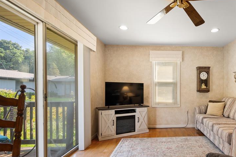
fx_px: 131
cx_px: 165
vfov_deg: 61.0
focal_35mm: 20
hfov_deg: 80.0
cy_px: 98
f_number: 11
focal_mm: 14
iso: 100
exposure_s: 1/3
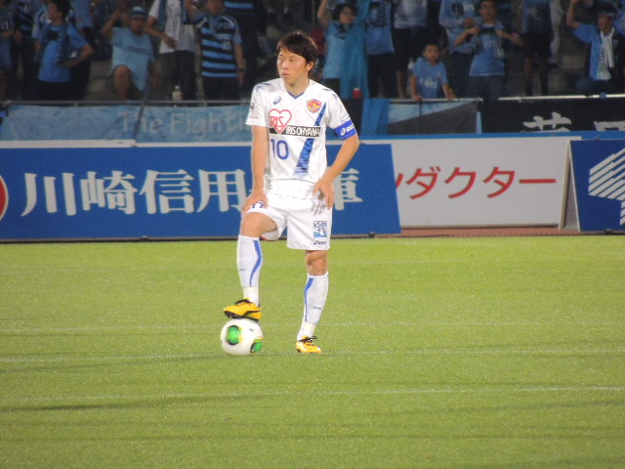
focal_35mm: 1000
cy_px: 234
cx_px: 312
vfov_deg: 1.5
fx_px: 18055
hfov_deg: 2.0
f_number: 5.9
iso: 800
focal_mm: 180
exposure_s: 1/100
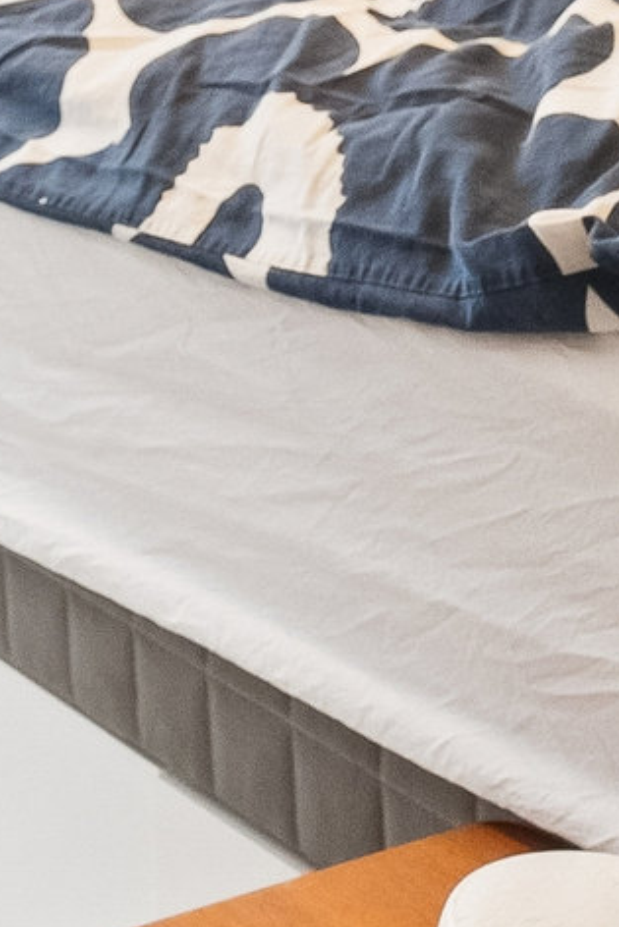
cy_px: -204
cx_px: -77
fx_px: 2294
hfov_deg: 15.0
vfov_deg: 21.2
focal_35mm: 89
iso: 1600
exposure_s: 1/60
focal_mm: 14
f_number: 5.6
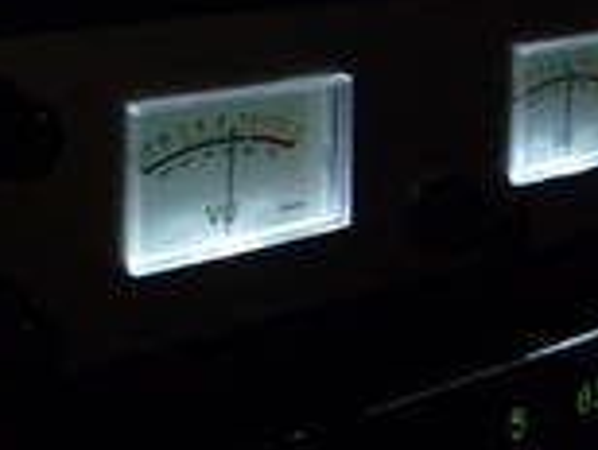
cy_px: -19
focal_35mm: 70
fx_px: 1211
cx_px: -78
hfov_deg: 25.5
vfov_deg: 20.3
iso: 400
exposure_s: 1/8
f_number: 2.8
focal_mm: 4.8
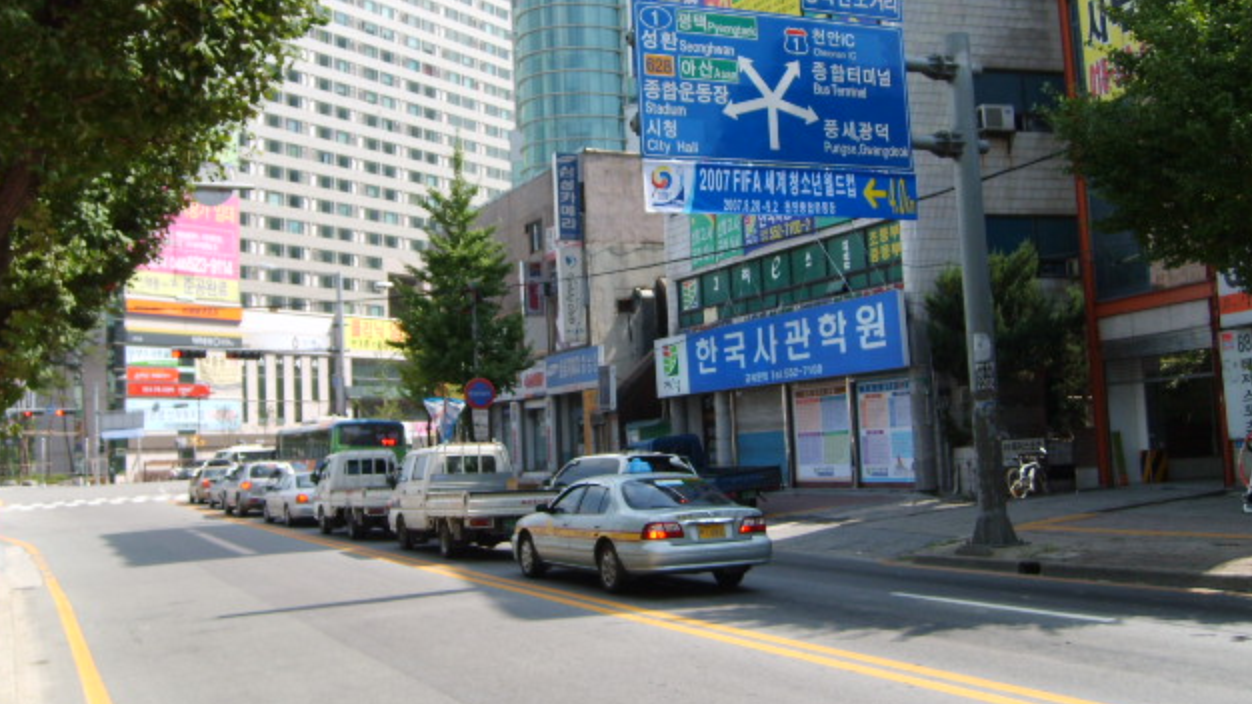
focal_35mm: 39
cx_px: 616
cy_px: 298
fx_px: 1295
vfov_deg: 30.4
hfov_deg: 51.6
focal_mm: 5.8
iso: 50
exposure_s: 1/750
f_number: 2.8
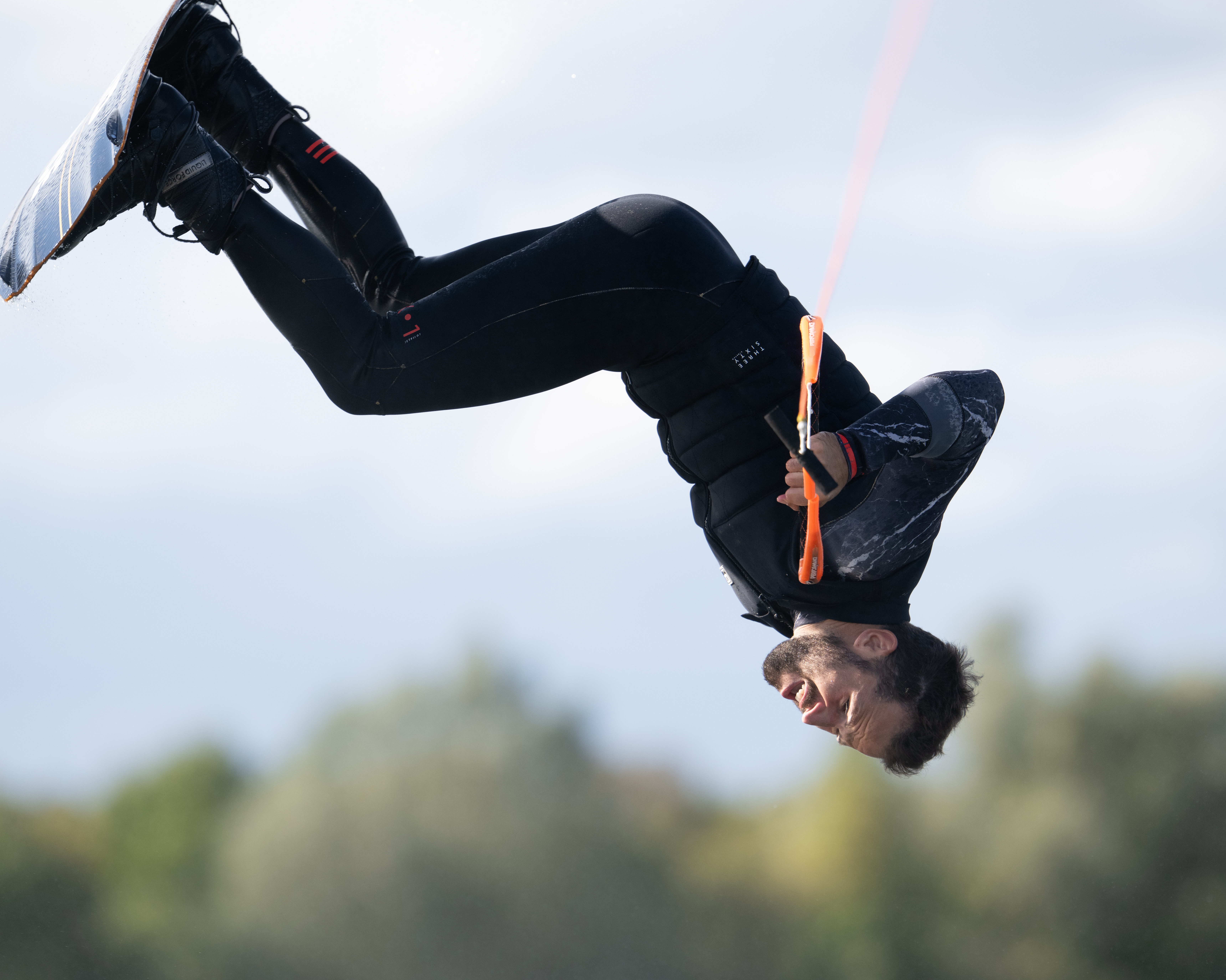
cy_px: 490
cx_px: 665
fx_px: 16365
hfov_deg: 4.3
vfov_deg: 3.4
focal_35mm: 451
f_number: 4.5
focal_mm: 400
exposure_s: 1/2500
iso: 400
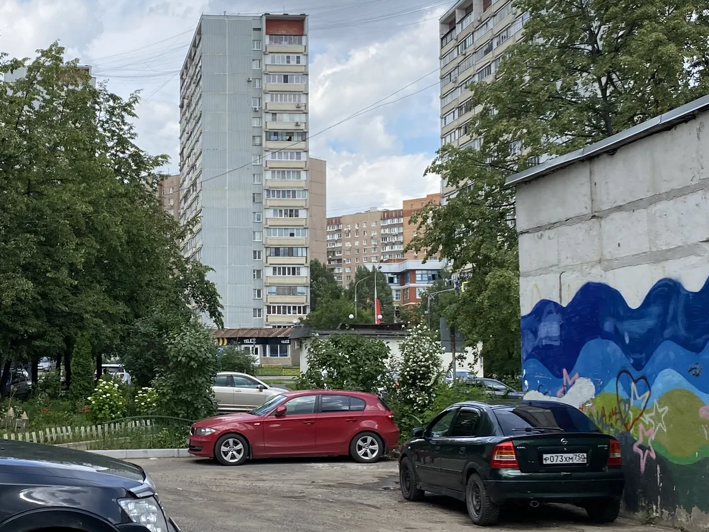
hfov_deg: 35.4
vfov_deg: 27.5
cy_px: 283
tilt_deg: +4.0
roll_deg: +0.5
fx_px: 1086
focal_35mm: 53
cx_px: 184
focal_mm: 4.25
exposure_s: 1/2066
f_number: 1.8
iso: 32
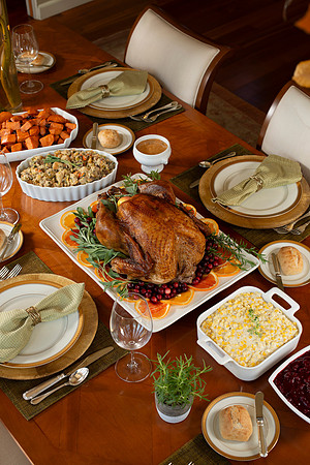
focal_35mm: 50
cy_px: 232
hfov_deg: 27.0
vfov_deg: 39.6
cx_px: 155
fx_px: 646
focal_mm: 50
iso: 200
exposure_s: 1/60
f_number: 6.3
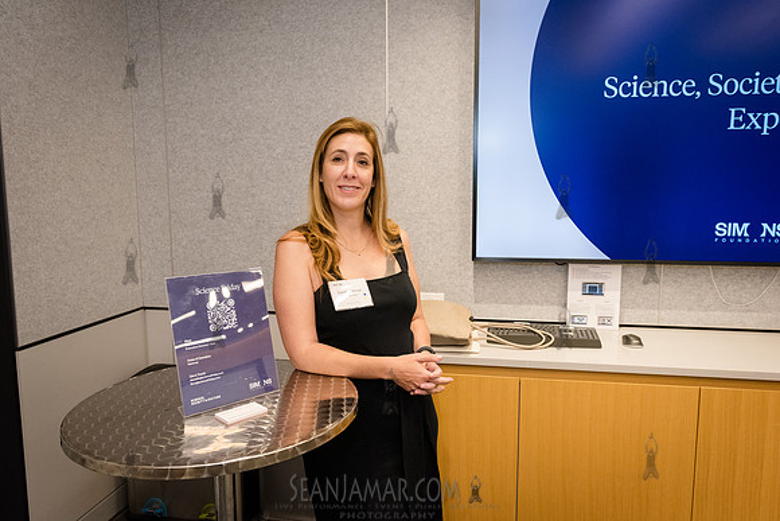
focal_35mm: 25
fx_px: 550
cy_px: 261
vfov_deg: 50.7
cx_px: 402
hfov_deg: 70.7
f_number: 4.5
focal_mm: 24
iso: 4000
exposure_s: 1/320
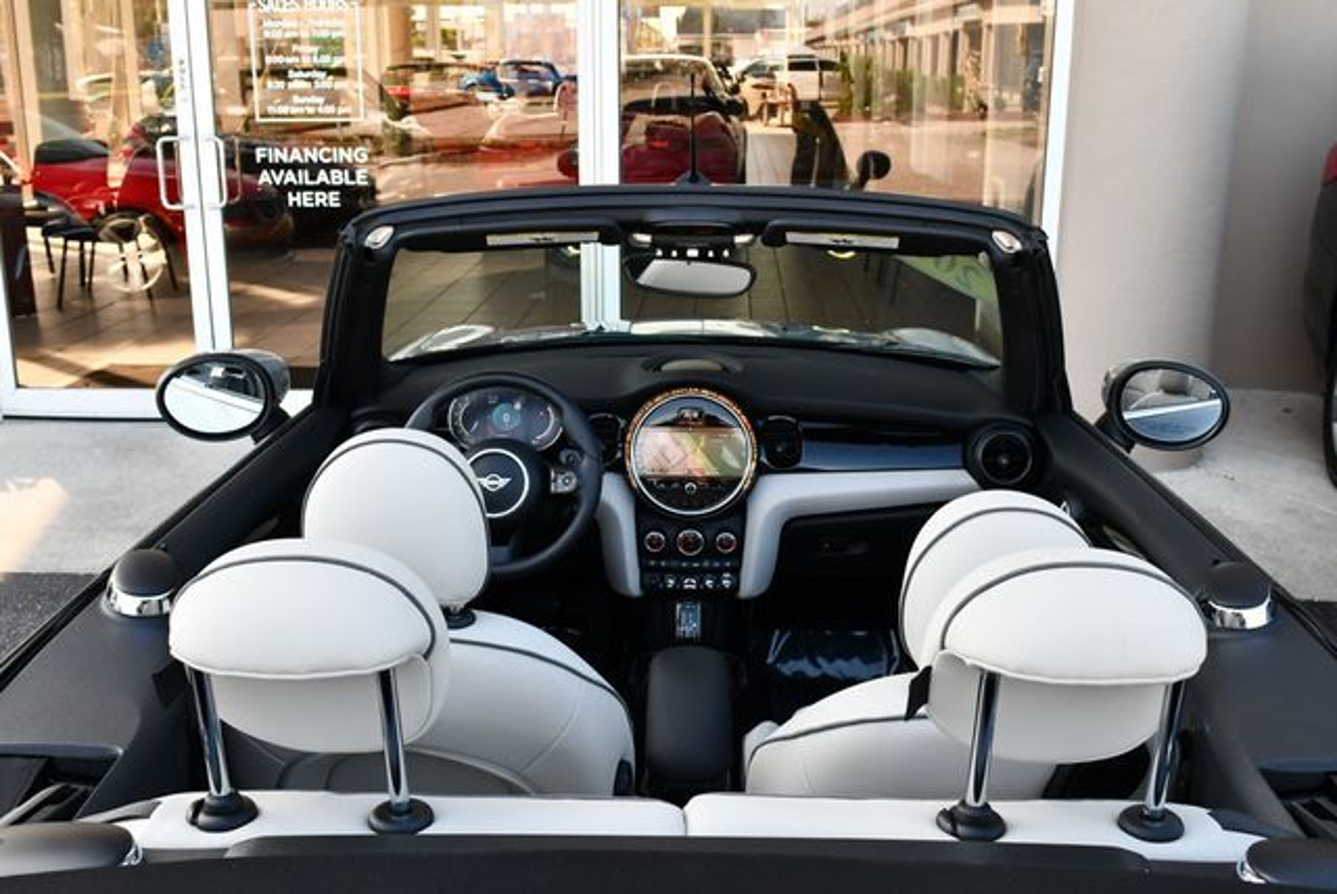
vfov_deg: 36.9
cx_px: 668
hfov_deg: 53.1
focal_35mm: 36
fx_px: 1338
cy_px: 447
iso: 400
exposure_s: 1/250
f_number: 5
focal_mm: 18
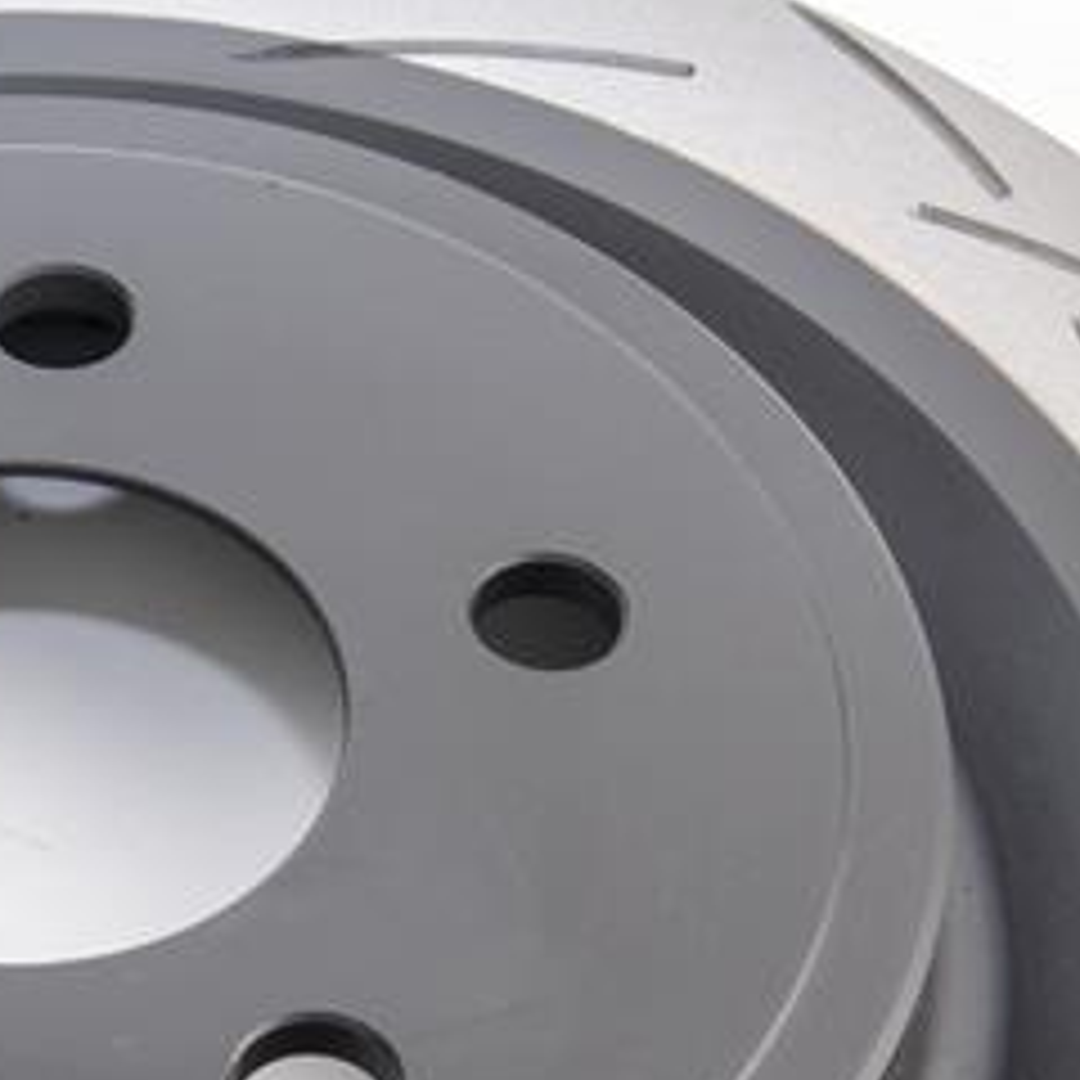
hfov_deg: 9.6
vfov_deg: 9.6
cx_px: -68
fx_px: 6389
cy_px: 1127
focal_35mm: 181
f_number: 16
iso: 100
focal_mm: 50
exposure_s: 1/160
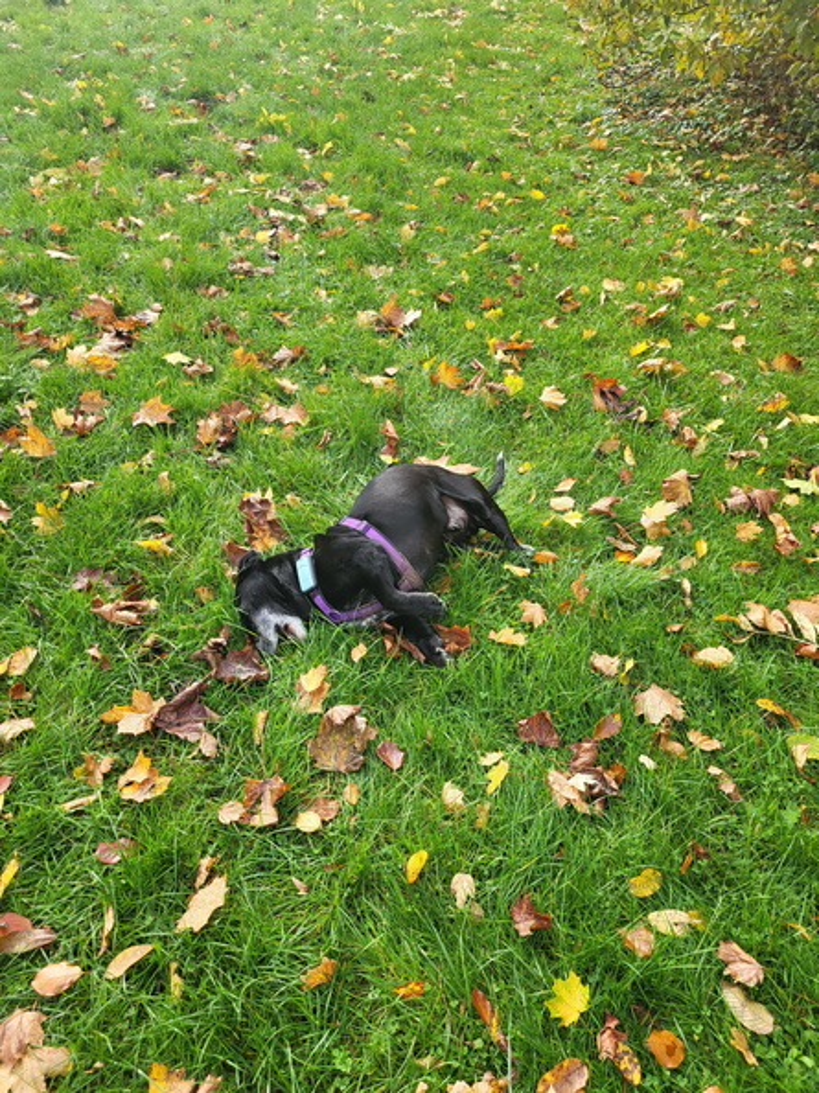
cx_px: 410
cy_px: 546
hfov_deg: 53.0
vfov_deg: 67.3
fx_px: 821
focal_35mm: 26
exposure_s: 1/289
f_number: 1.8
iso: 40
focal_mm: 5.4
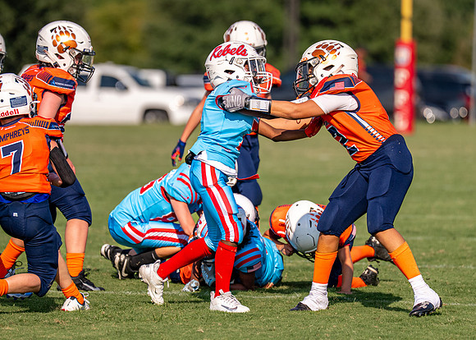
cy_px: 145
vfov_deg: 4.0
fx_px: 4865
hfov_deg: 5.6
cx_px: 229
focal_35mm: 360
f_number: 2.8
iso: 160
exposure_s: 1/5000
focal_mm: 200
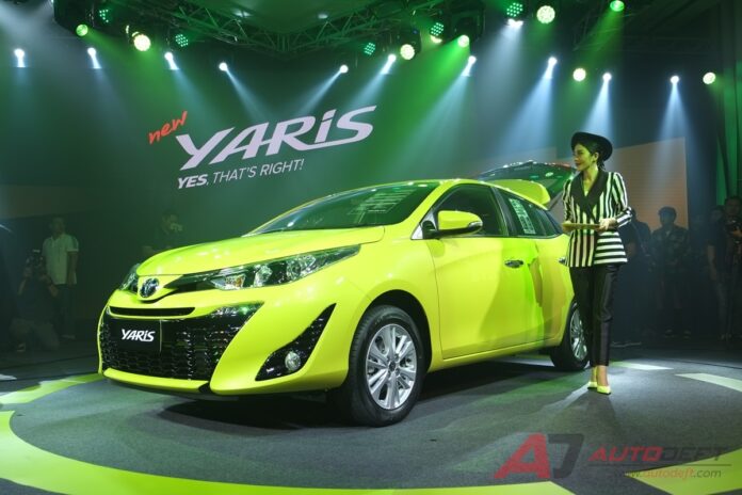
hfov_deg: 63.7
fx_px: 598
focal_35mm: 29
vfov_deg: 45.0
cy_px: 248
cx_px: 371
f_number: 2.8
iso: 200
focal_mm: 19.6
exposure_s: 1/125
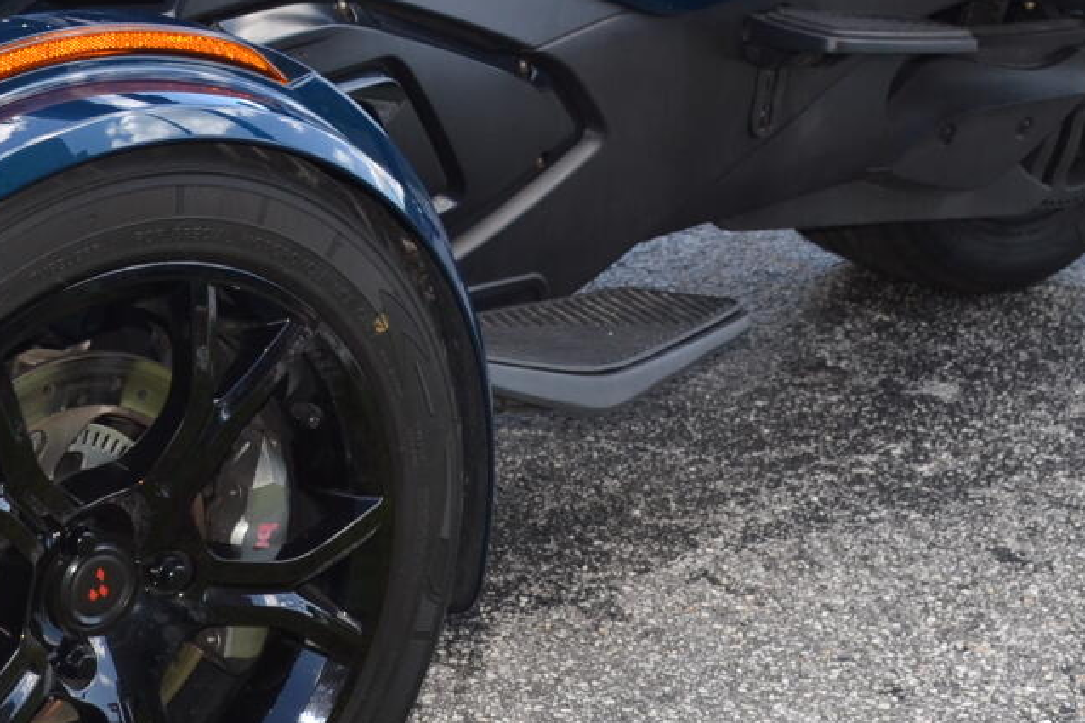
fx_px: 2832
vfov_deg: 14.1
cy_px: -123
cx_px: 158
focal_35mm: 94
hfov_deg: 21.3
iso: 100
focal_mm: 20
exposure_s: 1/200
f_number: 5
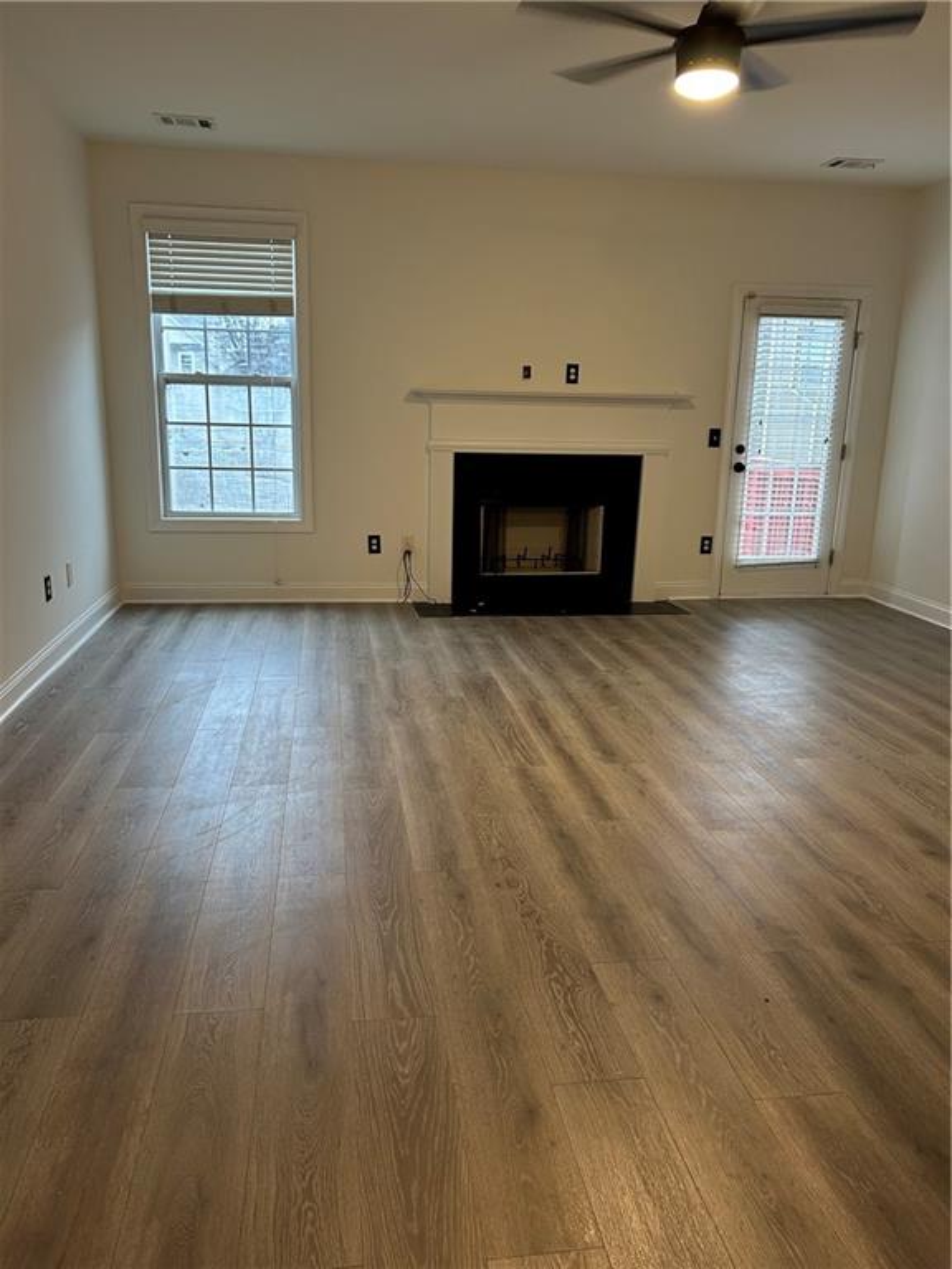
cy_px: 634
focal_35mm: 26
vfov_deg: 67.3
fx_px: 953
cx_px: 476
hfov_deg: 53.1
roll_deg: -1.0
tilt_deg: -13.1
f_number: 1.5
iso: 160
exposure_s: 1/60
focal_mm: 5.7
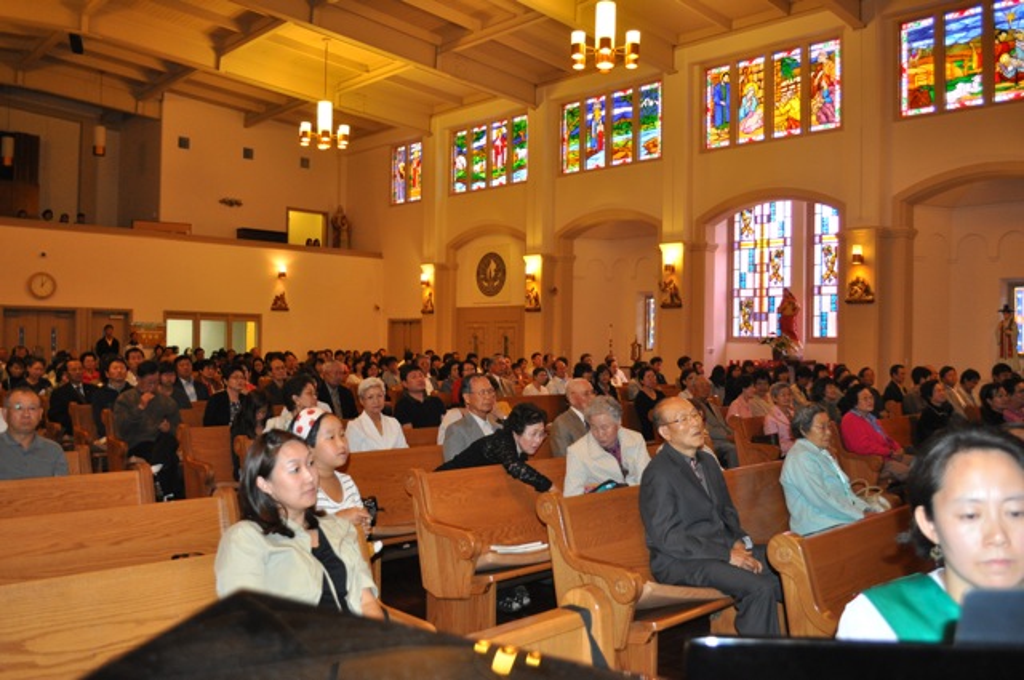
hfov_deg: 62.0
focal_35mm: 30
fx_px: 852
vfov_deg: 43.5
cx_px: 512
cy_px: 340
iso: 800
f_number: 3.8
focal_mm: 20
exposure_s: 1/60
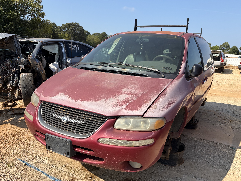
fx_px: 195
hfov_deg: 63.4
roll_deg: -2.2
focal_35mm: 28
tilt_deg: -10.5
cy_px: 97
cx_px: 123
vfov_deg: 49.7
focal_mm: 5.96
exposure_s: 1/4065
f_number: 1.6
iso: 64
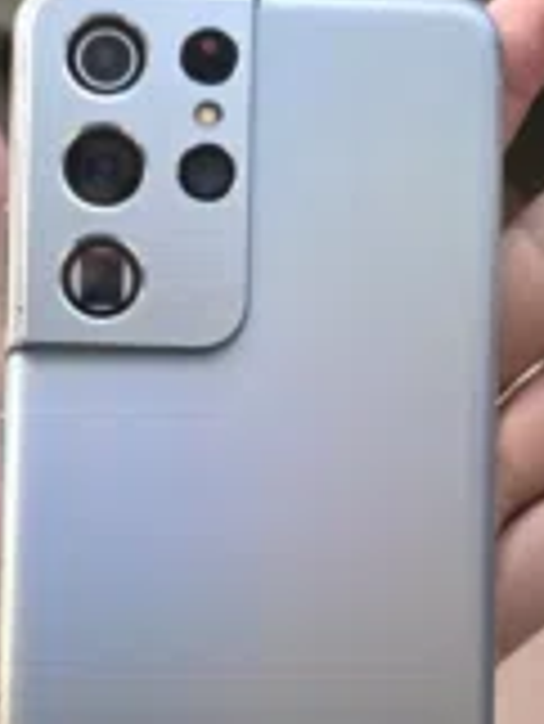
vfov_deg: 33.5
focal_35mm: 57
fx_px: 1193
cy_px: 463
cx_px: 252
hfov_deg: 25.7
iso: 200
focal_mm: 6.3
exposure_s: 1/120
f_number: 1.7
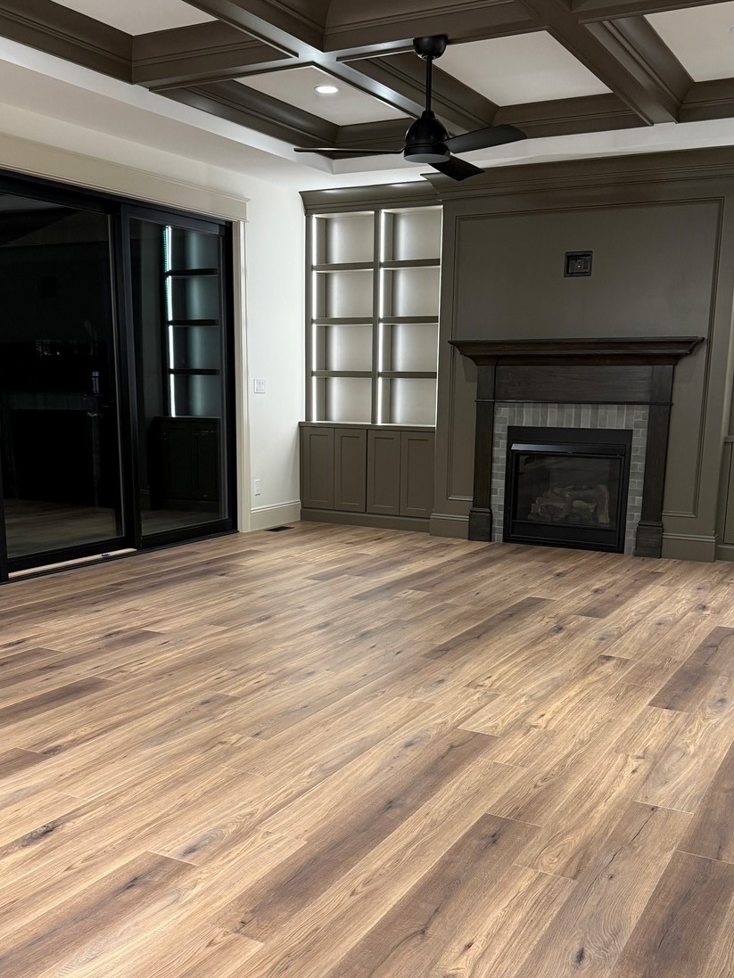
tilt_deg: -10.2
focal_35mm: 35
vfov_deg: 52.4
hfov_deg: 40.7
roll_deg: -0.7
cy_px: 562
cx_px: 365
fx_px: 989
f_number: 1.78
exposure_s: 1/60
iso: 320
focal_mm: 6.76
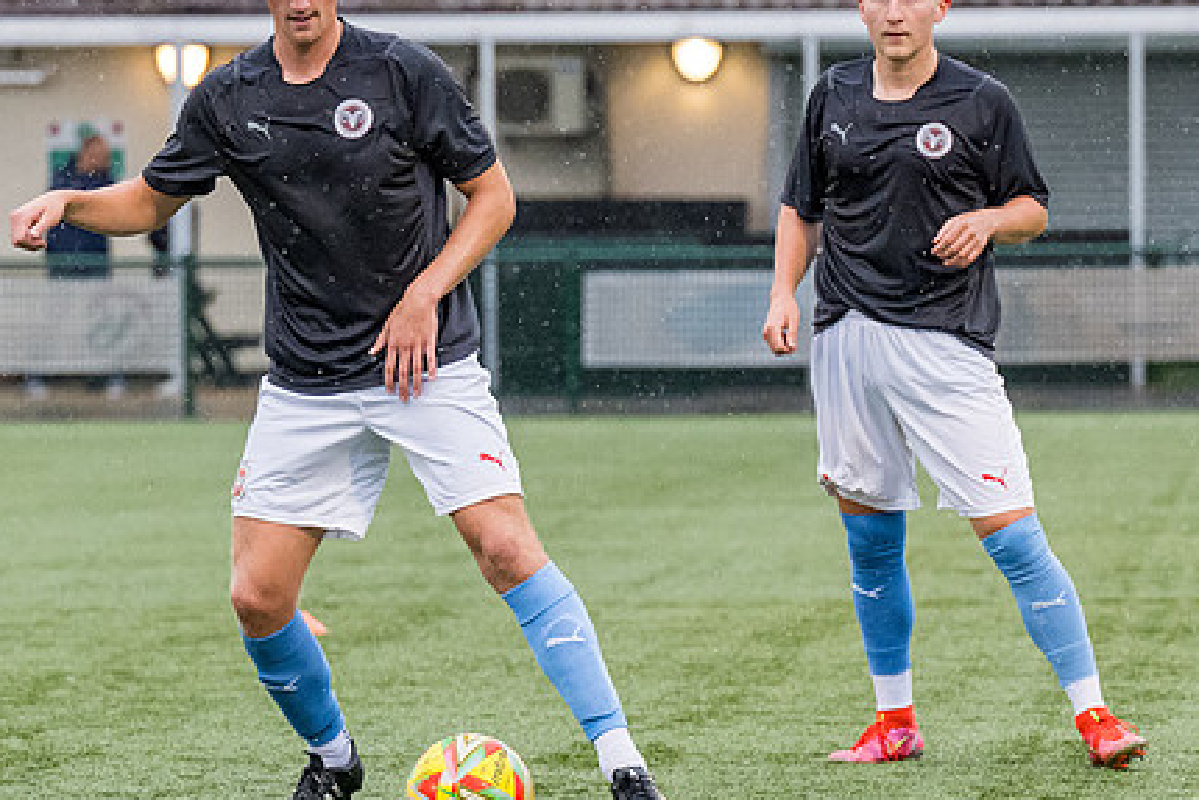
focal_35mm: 323
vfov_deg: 4.3
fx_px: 10761
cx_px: 662
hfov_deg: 6.4
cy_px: 527
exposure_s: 1/1600
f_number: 2.8
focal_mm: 102
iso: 2000
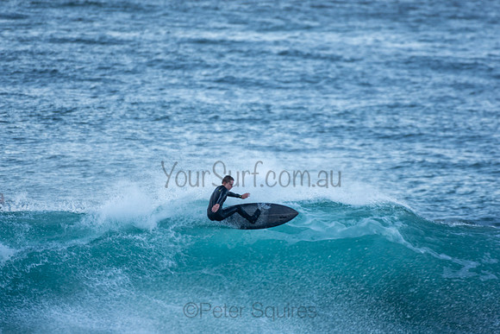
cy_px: 167
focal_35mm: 750
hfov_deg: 2.7
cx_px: 250
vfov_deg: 1.8
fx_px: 10419
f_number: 5.6
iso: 180
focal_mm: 500
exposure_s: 1/250
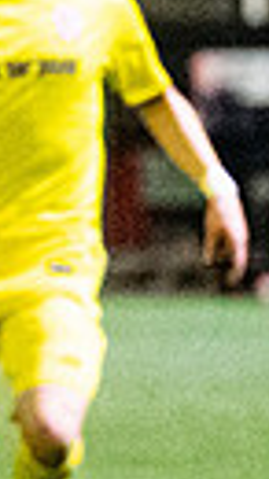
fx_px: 12811
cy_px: 706
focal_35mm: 1009
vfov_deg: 2.1
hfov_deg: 1.2
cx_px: -290
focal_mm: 105
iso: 8000
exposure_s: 1/1000
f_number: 2.8
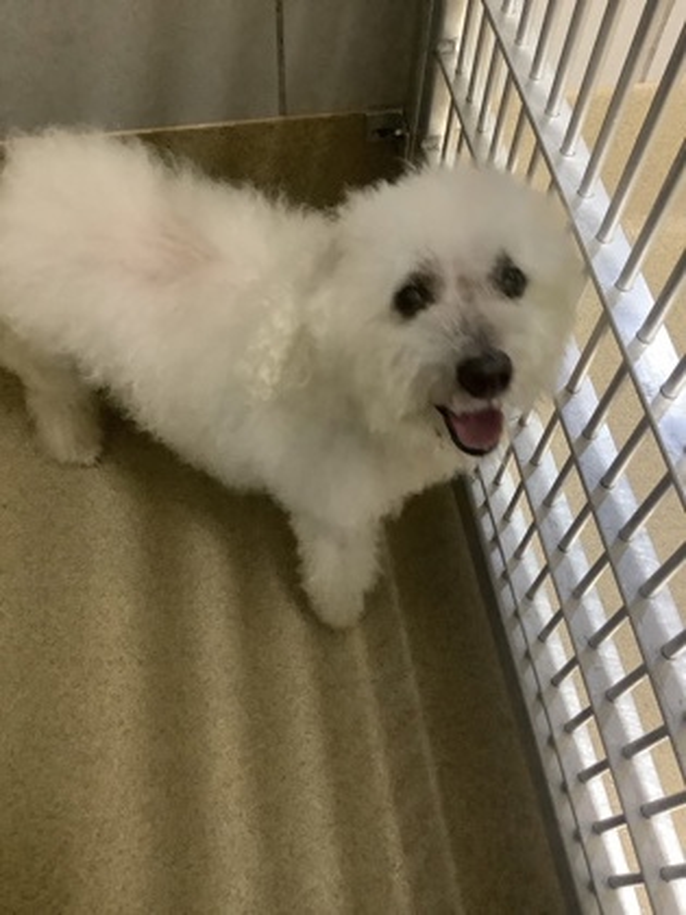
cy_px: 458
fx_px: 819
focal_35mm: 31
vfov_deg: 58.4
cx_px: 343
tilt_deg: -61.9
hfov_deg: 45.4
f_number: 2.4
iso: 250
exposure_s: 1/60
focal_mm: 3.3
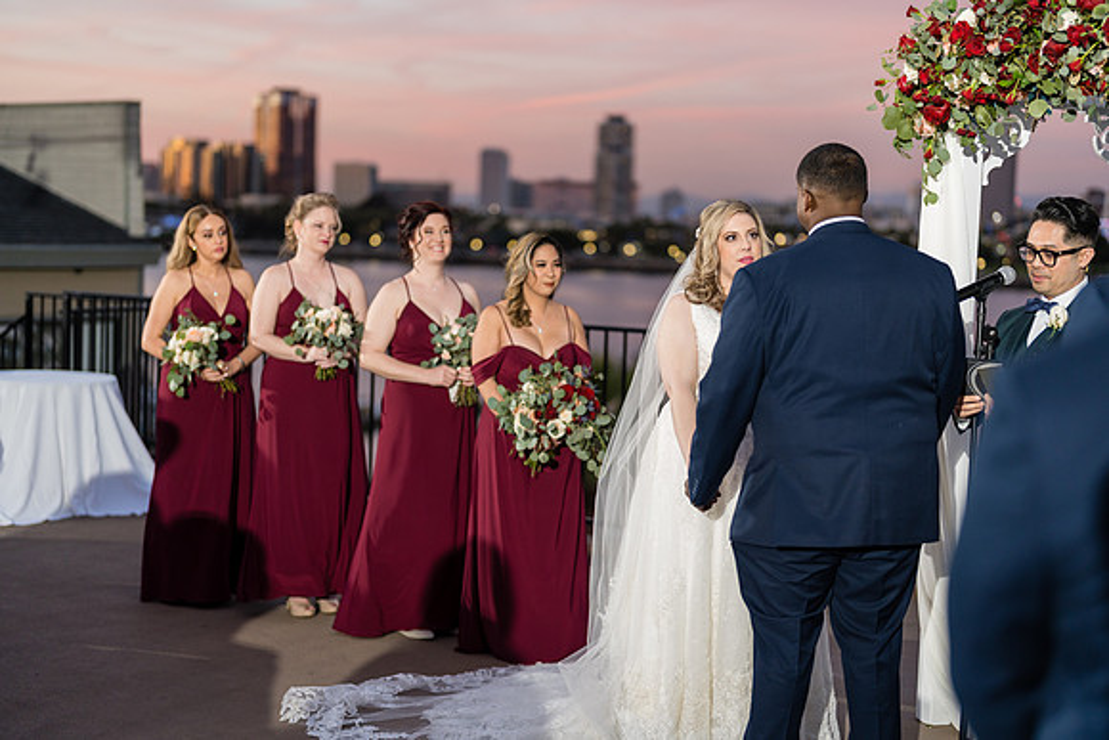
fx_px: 1677
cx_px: 554
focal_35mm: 54
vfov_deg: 24.9
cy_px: 370
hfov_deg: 36.6
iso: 320
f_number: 1.2
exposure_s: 1/250
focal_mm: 50
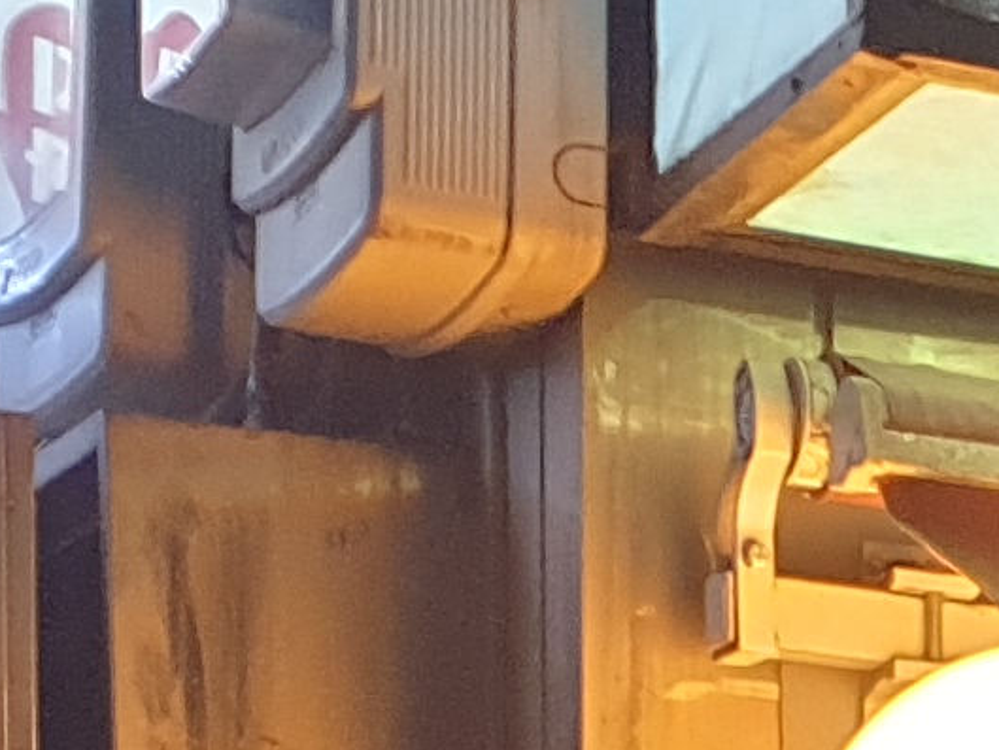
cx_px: 2712
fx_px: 5715
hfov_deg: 8.7
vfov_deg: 7.0
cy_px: 1889
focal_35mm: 198
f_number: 1.5
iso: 100
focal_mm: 4.3
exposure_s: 1/60
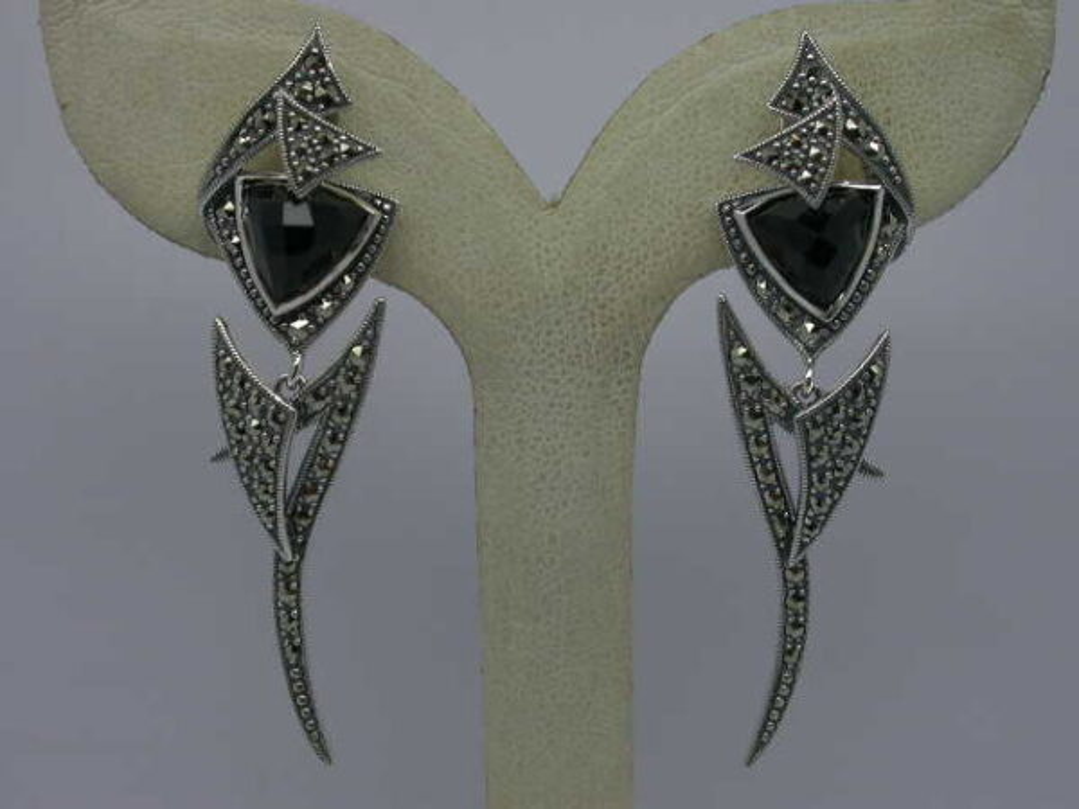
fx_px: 2649
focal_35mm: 85
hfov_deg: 23.0
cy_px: 404
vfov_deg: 17.4
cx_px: 540
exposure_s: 1/173
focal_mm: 17.7
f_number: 4.1
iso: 100
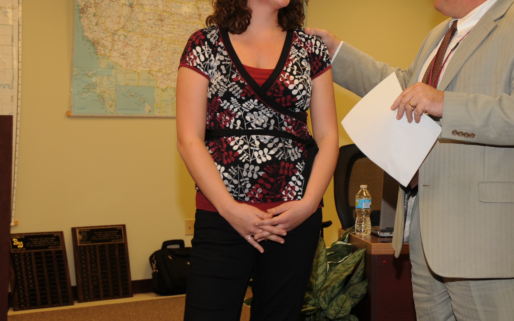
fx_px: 1231
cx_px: 356
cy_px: 88
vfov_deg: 14.8
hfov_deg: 23.5
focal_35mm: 88
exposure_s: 1/60
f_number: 4.2
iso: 200
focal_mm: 35
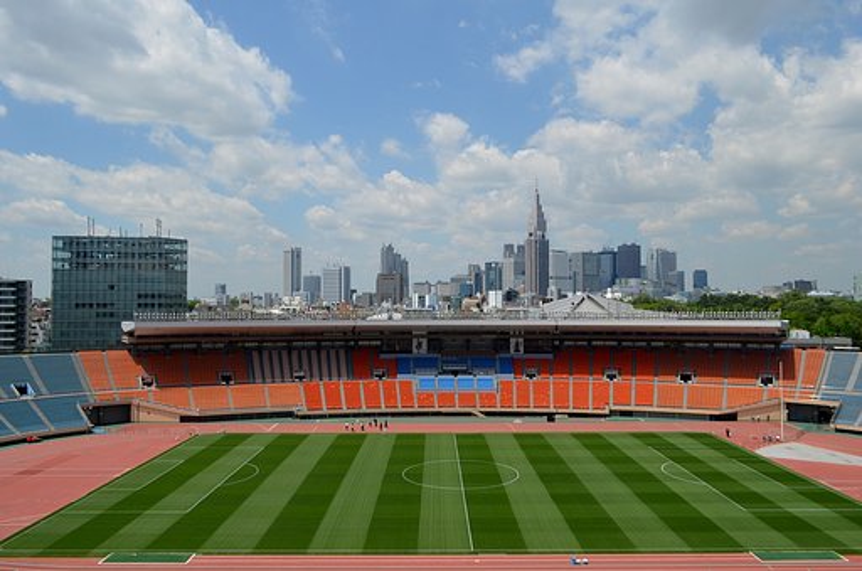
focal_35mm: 27
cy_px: 286
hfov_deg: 67.5
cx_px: 431
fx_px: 645
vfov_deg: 47.7
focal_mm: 18
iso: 100
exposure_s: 1/320
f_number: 9
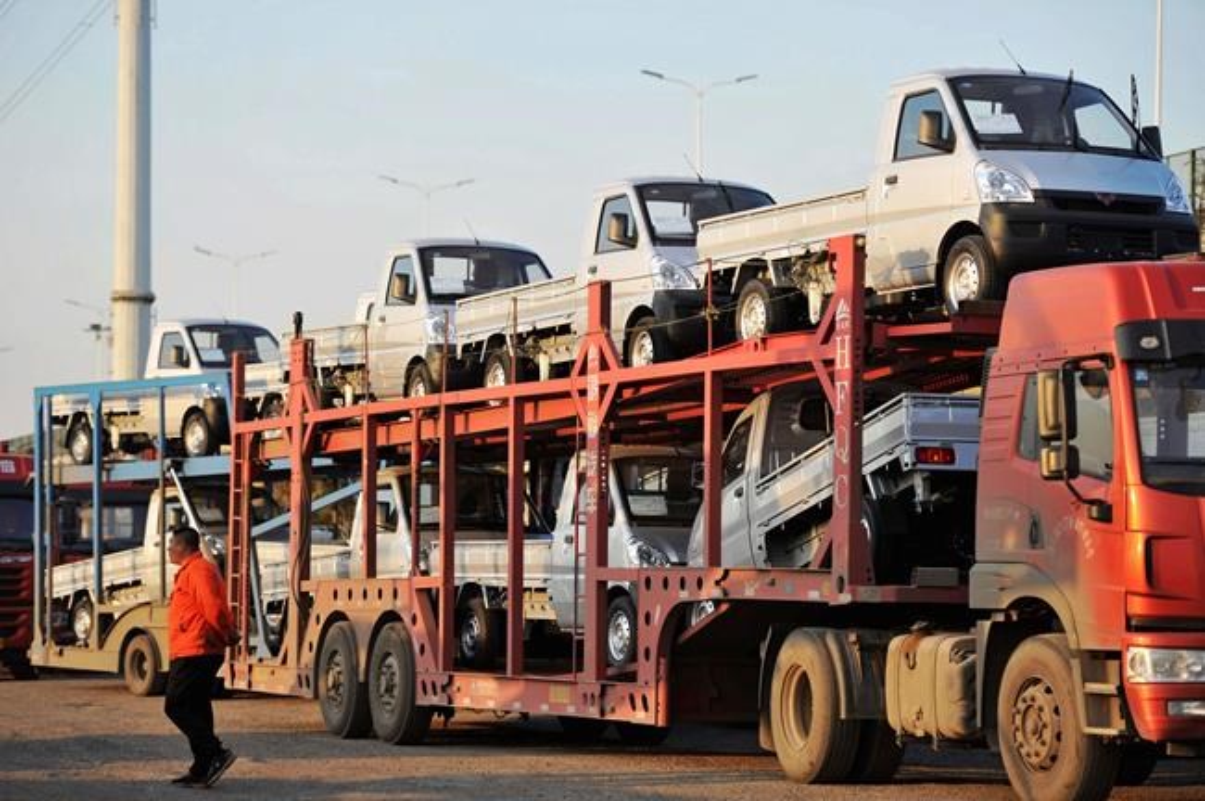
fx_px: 3745
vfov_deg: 12.2
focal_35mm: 112
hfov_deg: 18.3
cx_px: 602
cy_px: 400
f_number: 3.2
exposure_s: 1/1000
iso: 250
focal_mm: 112
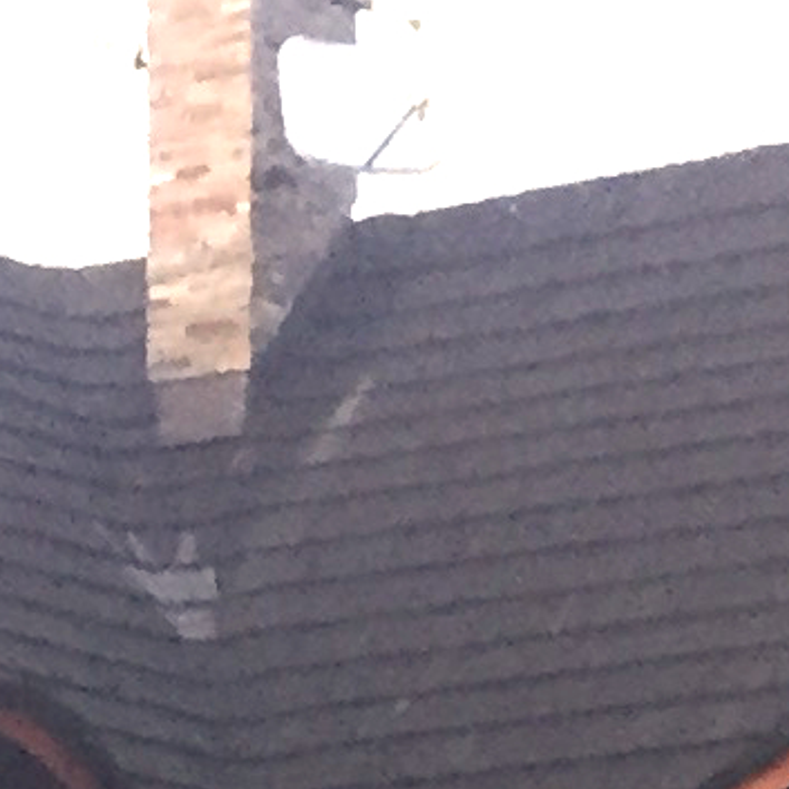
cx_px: -215
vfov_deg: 6.6
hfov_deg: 7.3
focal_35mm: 237
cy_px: 2508
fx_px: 6112
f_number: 2.2
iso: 250
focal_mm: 4.2
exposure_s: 1/33
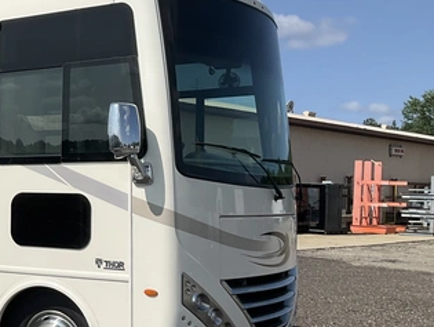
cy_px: 197
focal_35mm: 69
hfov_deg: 25.5
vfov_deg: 21.3
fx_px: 866
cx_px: -76
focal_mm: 3
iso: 25
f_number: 1.8
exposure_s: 1/3322
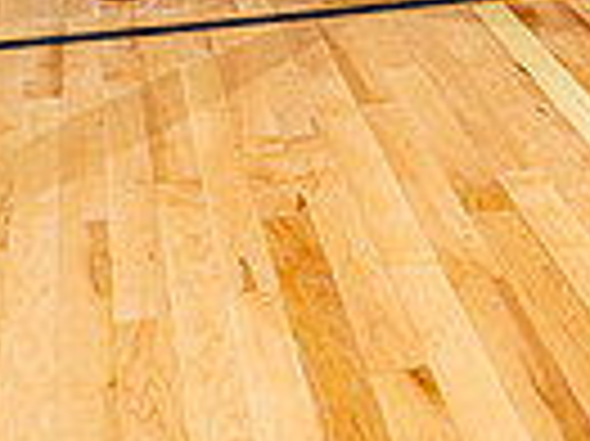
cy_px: -477
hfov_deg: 19.8
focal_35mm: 99
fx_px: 1686
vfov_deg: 12.8
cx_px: 333
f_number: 5.6
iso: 200
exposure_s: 1/250
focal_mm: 30
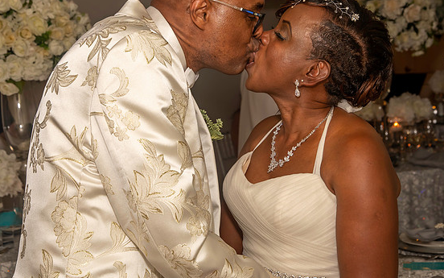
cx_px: 215
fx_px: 932
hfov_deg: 26.8
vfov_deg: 16.9
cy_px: 93
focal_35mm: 77
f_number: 5.6
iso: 400
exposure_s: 1/250
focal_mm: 38
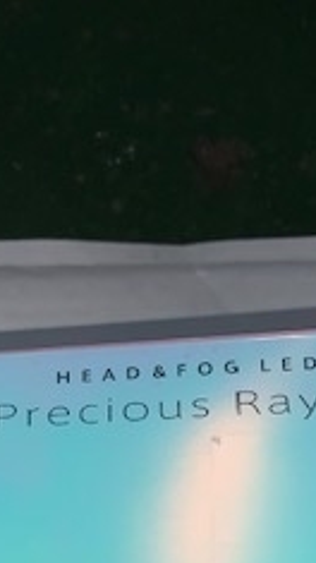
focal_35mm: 77
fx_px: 1148
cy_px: 649
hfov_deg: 15.5
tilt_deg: -69.8
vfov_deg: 25.2
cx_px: 43
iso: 25
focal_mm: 4.25
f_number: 1.8
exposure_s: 1/558
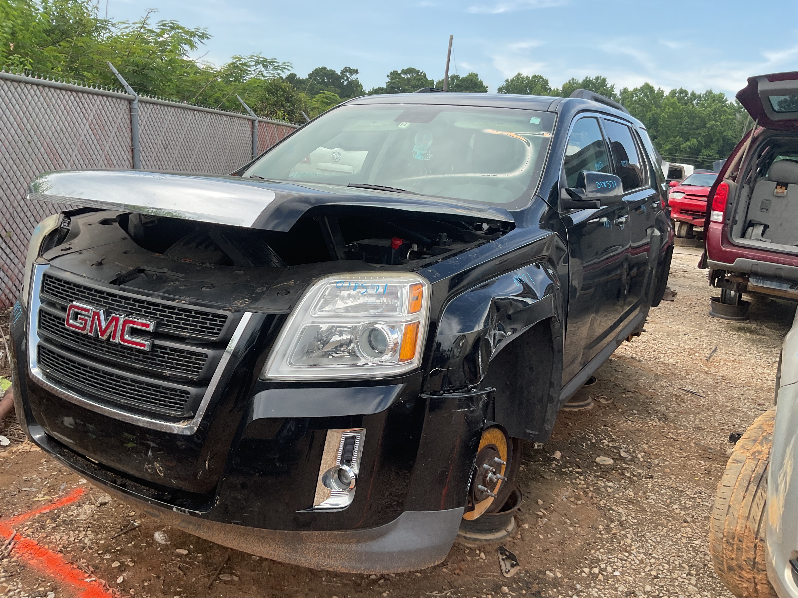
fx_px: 669
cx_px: 399
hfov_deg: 61.7
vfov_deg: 48.2
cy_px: 299
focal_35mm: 29
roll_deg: -4.1
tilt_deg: -11.2
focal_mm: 3
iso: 16
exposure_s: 1/657
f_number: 1.8
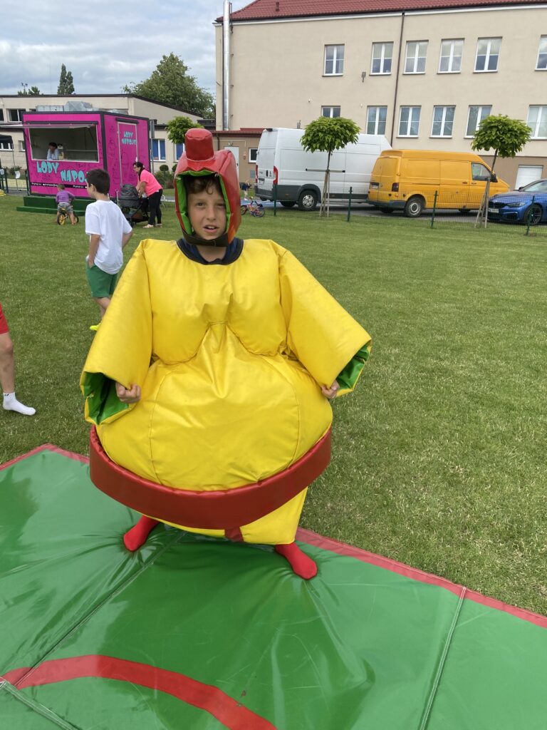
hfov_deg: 53.1
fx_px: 548
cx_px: 274
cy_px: 365
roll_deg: -1.6
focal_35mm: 26
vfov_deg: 67.3
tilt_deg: -18.0
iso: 32
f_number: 1.8
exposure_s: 1/1838
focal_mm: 4.25
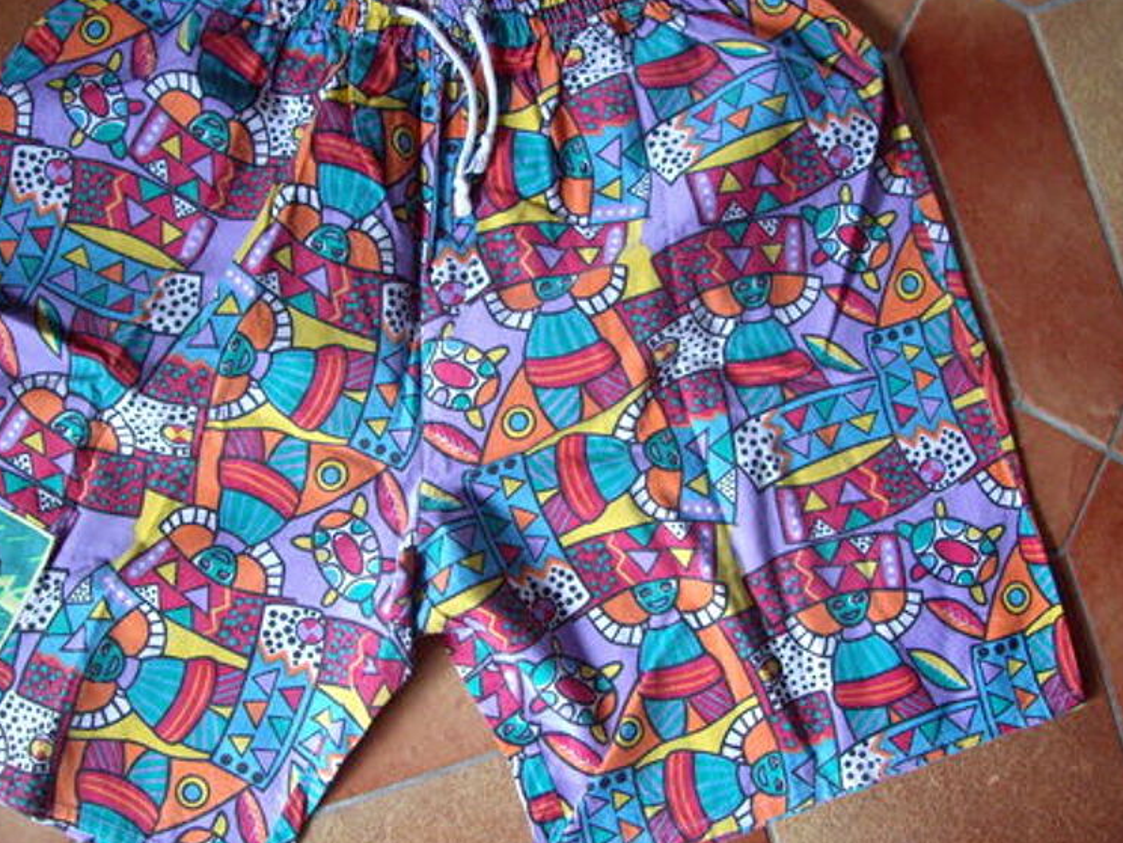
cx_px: 514
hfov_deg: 37.5
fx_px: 1655
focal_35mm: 51
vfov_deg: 28.6
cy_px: 427
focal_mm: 6.2
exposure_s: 1/30
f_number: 2.7
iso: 200
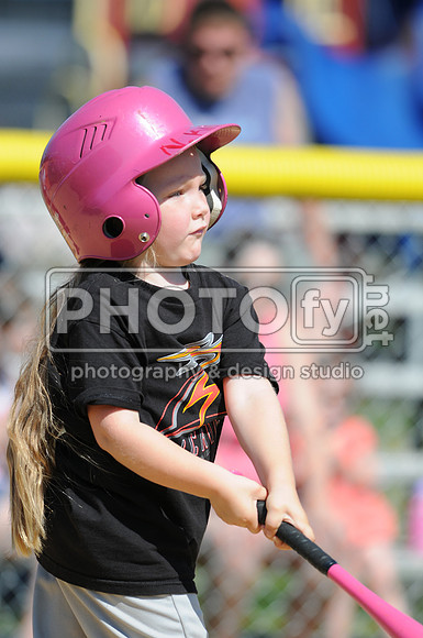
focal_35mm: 450
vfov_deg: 4.6
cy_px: 319
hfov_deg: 3.0
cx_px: 212
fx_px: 7954
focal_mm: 300
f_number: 4
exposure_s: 1/1600
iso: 200
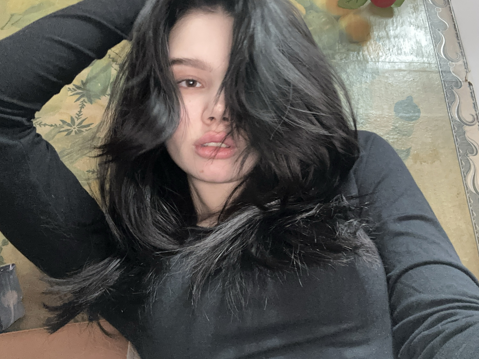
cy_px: 176
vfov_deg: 45.5
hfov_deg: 58.3
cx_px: 232
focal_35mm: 31
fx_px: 429
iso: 400
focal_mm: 2.69
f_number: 1.9
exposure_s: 1/22
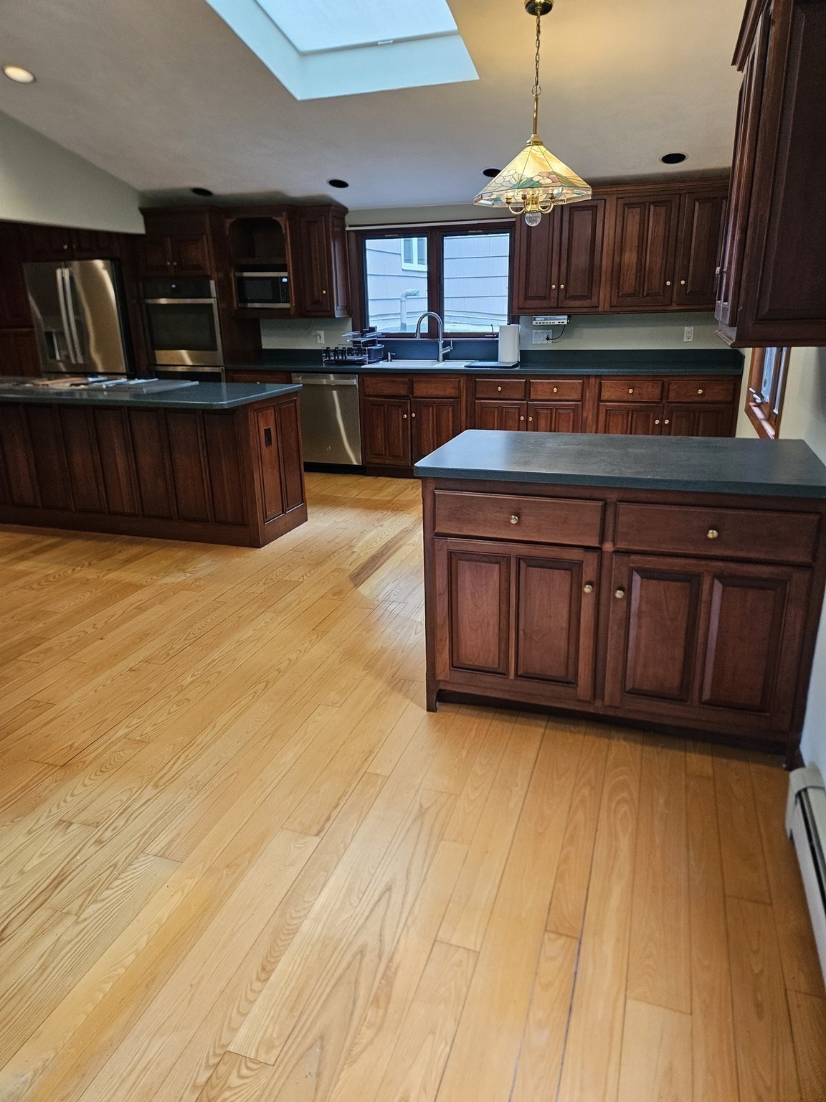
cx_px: 413
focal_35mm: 23
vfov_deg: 73.9
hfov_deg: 58.9
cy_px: 551
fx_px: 732
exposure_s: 1/120
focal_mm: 5.4
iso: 250
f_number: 1.8
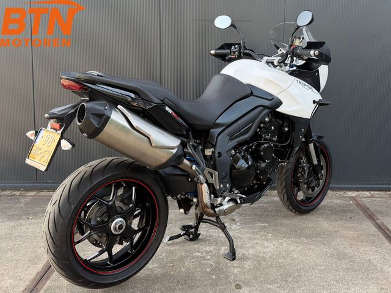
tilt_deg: -6.4
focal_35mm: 24
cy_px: 146
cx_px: 196
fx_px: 271
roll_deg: -0.9
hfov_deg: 71.6
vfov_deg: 56.8
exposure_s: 1/240
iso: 80
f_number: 1.78
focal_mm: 6.76
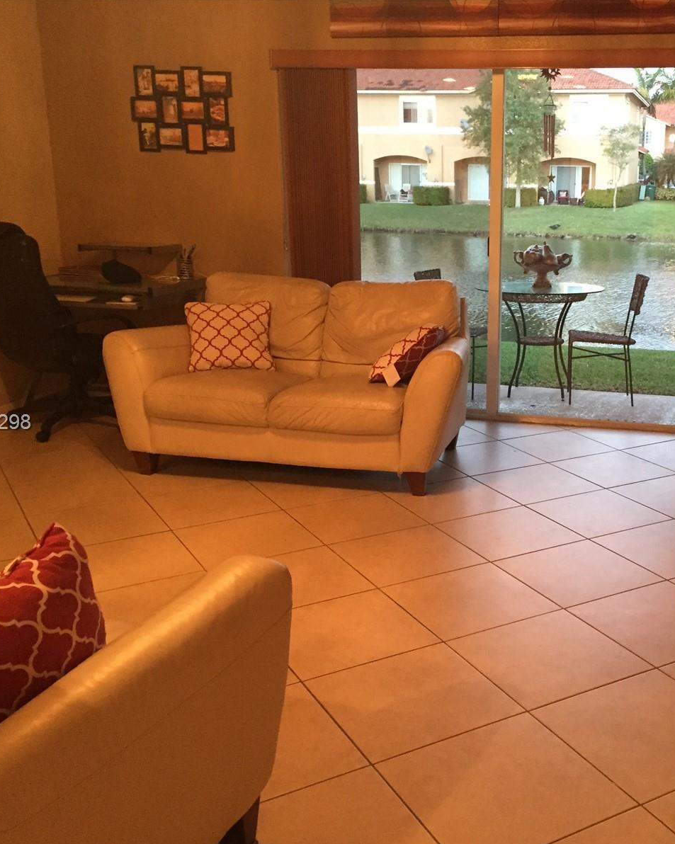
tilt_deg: -14.1
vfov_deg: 47.9
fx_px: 949
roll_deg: -1.0
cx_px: 490
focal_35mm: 38
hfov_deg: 38.3
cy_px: 423
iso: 250
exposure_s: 1/24
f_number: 2.2
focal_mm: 4.15
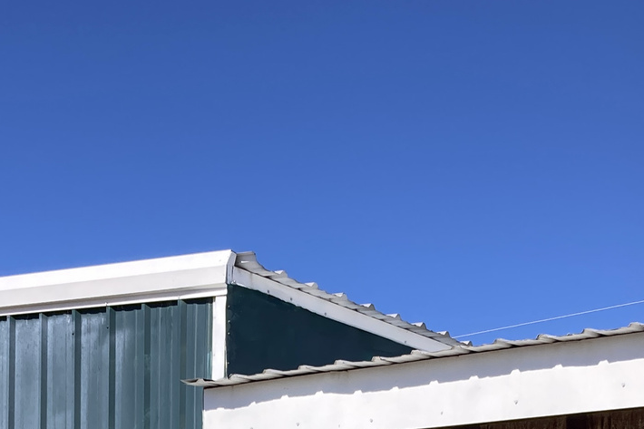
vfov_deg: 15.0
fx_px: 1502
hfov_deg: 24.2
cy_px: 653
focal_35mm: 84
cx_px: 273
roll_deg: -1.3
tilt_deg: +3.1
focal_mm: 3.99
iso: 20
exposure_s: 1/1621
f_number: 1.8
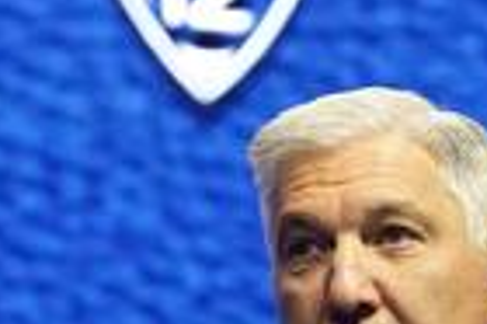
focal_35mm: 824
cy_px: 531
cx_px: 484
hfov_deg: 2.5
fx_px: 11134
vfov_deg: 1.7
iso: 4000
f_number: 4.5
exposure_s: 1/250
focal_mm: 150
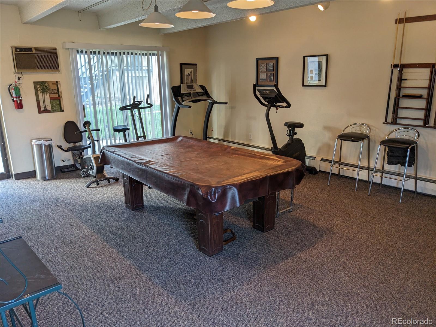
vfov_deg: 51.4
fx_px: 340
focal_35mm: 27
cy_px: 164
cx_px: 218
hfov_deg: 65.3
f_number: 1.73
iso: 55
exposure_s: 1/40
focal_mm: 4.38
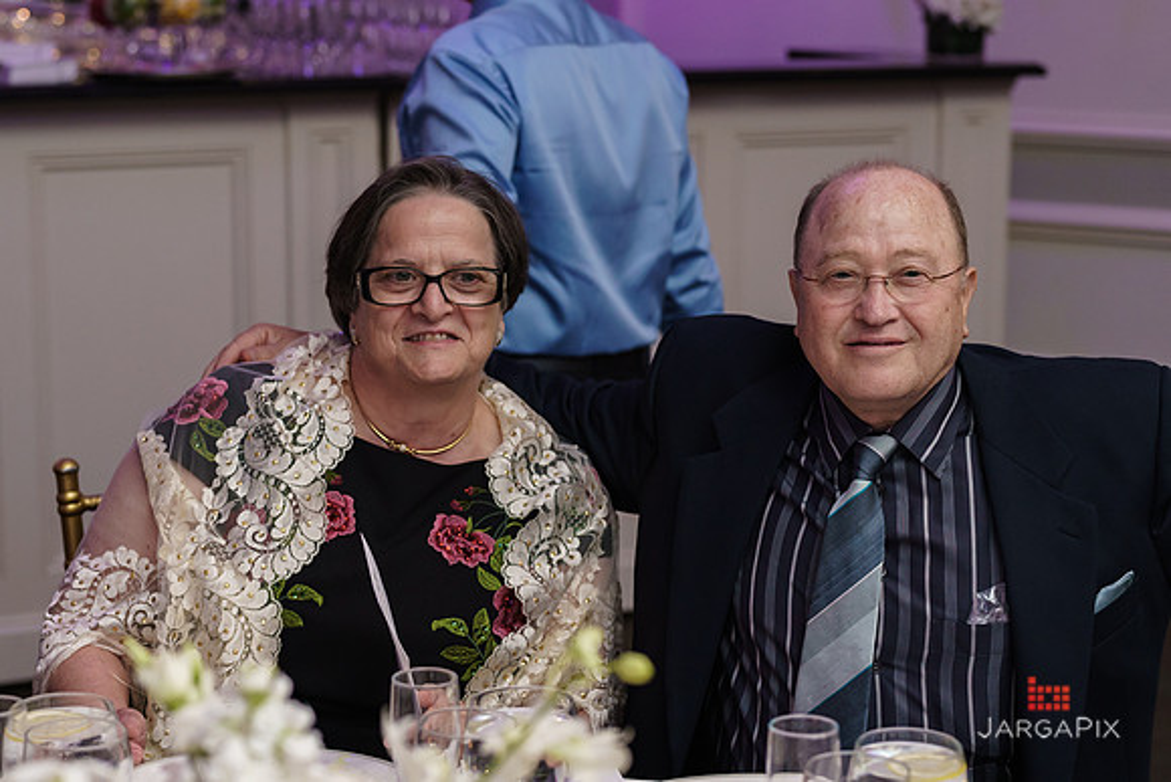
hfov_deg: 27.0
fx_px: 2440
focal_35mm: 75
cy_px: 391
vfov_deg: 18.2
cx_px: 586
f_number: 2.5
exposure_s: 1/250
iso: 1000
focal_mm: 50
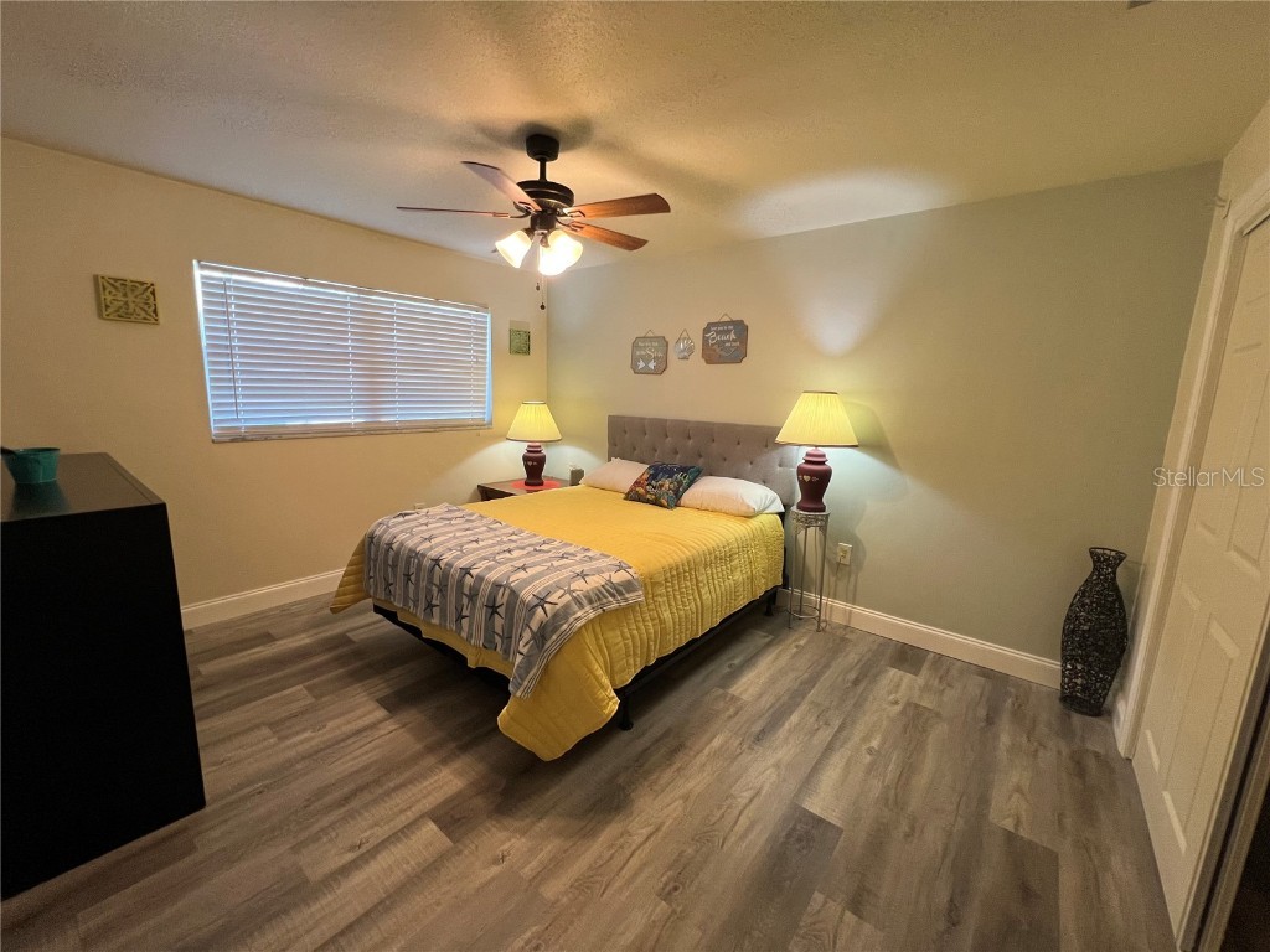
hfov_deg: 106.2
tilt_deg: -10.2
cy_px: 476
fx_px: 477
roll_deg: -2.0
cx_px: 635
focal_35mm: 13
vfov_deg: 89.9
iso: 250
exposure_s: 1/120
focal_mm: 1.57
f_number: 1.8
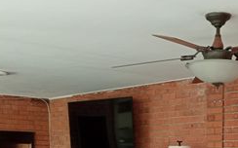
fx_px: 525
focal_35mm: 81
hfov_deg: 25.1
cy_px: 194
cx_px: 191
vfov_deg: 15.3
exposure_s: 1/33.3
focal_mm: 3.98
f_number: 1.8
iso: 401
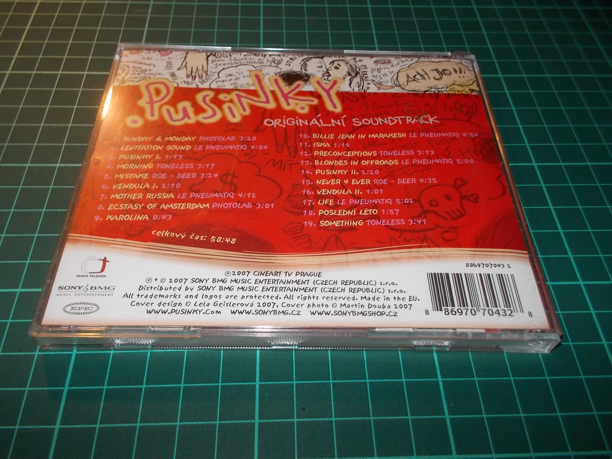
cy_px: 230
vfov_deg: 48.2
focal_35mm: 29
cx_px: 306
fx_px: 513
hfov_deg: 61.7
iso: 200
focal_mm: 4.1
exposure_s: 1/30
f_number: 3.3
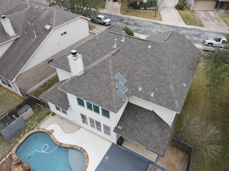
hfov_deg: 71.6
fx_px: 159
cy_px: 86
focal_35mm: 24
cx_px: 114
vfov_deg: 56.8
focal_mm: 4.5
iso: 100
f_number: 2.8
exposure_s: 1/60
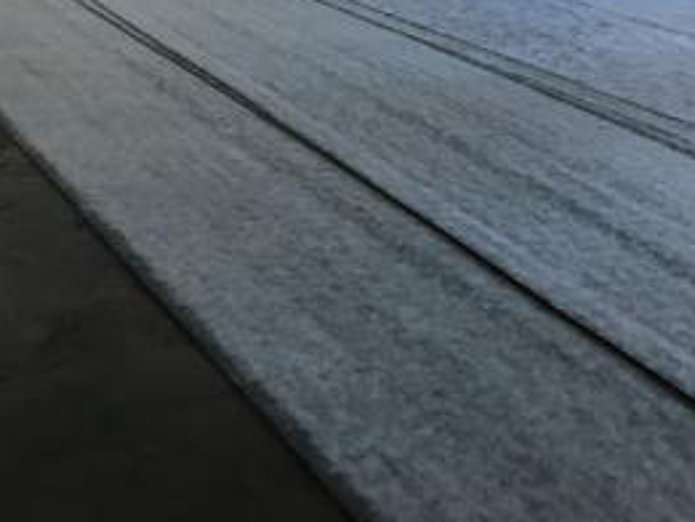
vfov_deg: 19.7
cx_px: 210
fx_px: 1426
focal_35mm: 71
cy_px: -75
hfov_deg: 27.2
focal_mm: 4.15
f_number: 2.2
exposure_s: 1/30
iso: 25
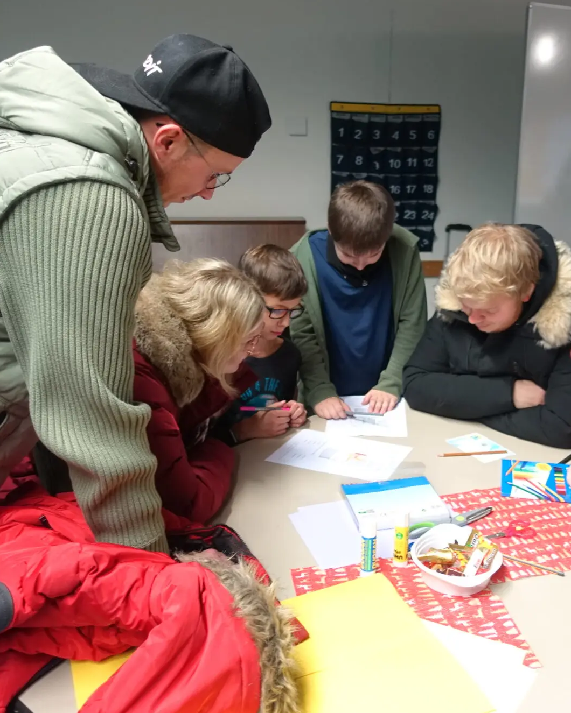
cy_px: 356
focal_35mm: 34
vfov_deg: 52.8
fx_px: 718
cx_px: 378
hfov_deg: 42.8
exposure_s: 1/30
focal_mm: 8.8
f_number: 1.8
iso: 400
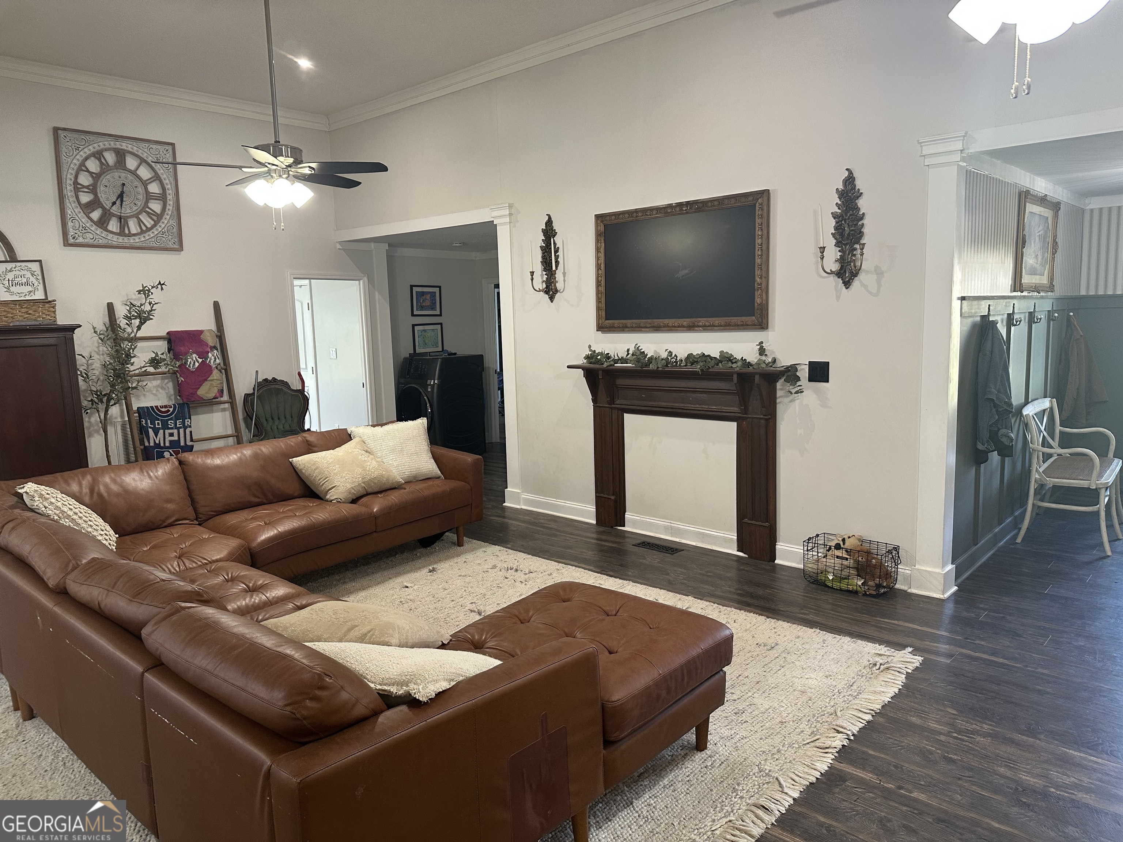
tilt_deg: -6.9
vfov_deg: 56.8
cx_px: 562
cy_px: 421
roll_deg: +1.6
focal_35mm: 24
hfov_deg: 71.6
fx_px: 779
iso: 200
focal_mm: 6.86
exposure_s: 1/60
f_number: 1.78
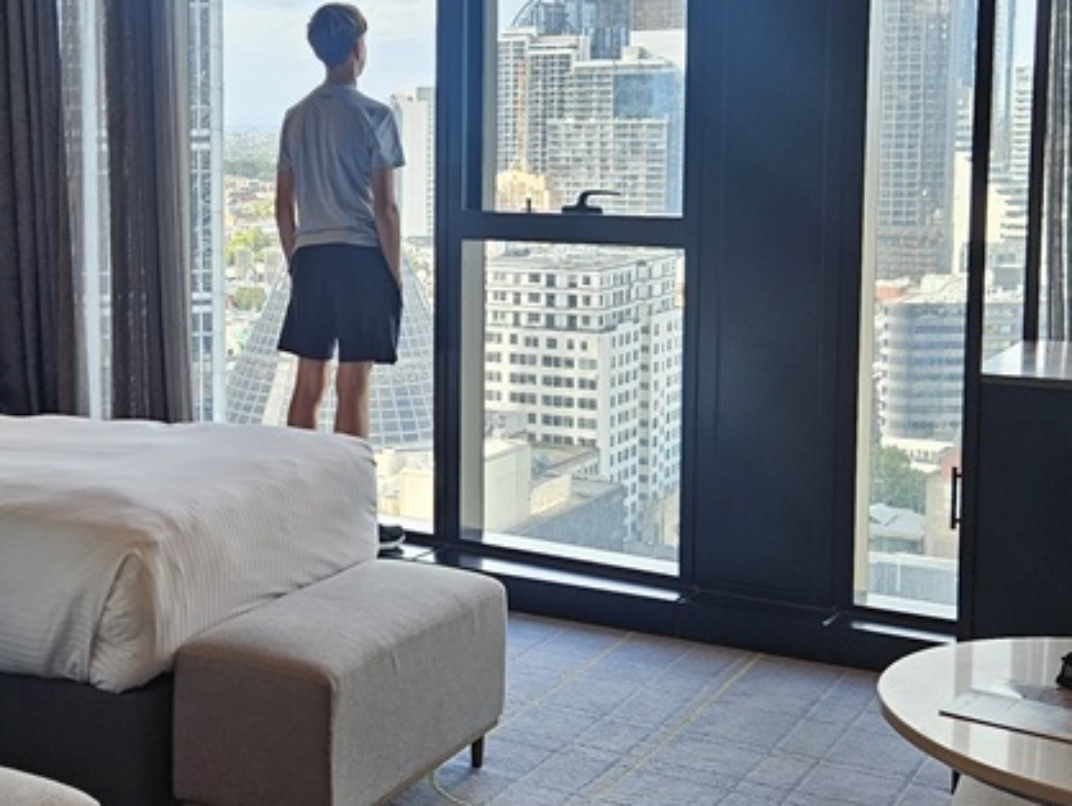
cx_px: 310
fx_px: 1704
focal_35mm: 55
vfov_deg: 26.5
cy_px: 316
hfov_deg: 34.4
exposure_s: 1/100
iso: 40
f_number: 1.8
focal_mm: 5.4
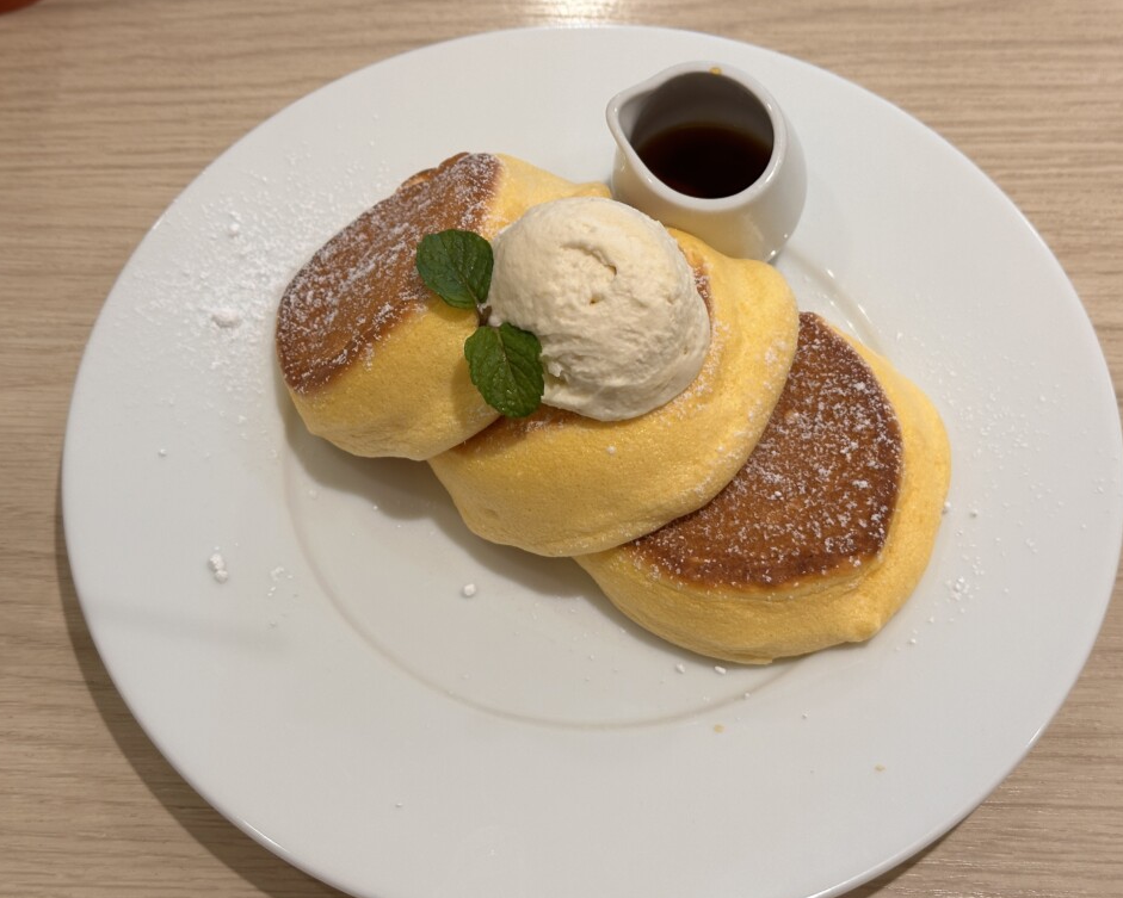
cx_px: 600
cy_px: 451
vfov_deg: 29.7
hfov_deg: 36.6
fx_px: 1695
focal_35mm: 51
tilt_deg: -59.8
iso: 50
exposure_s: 1/121
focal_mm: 6.86
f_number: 1.78
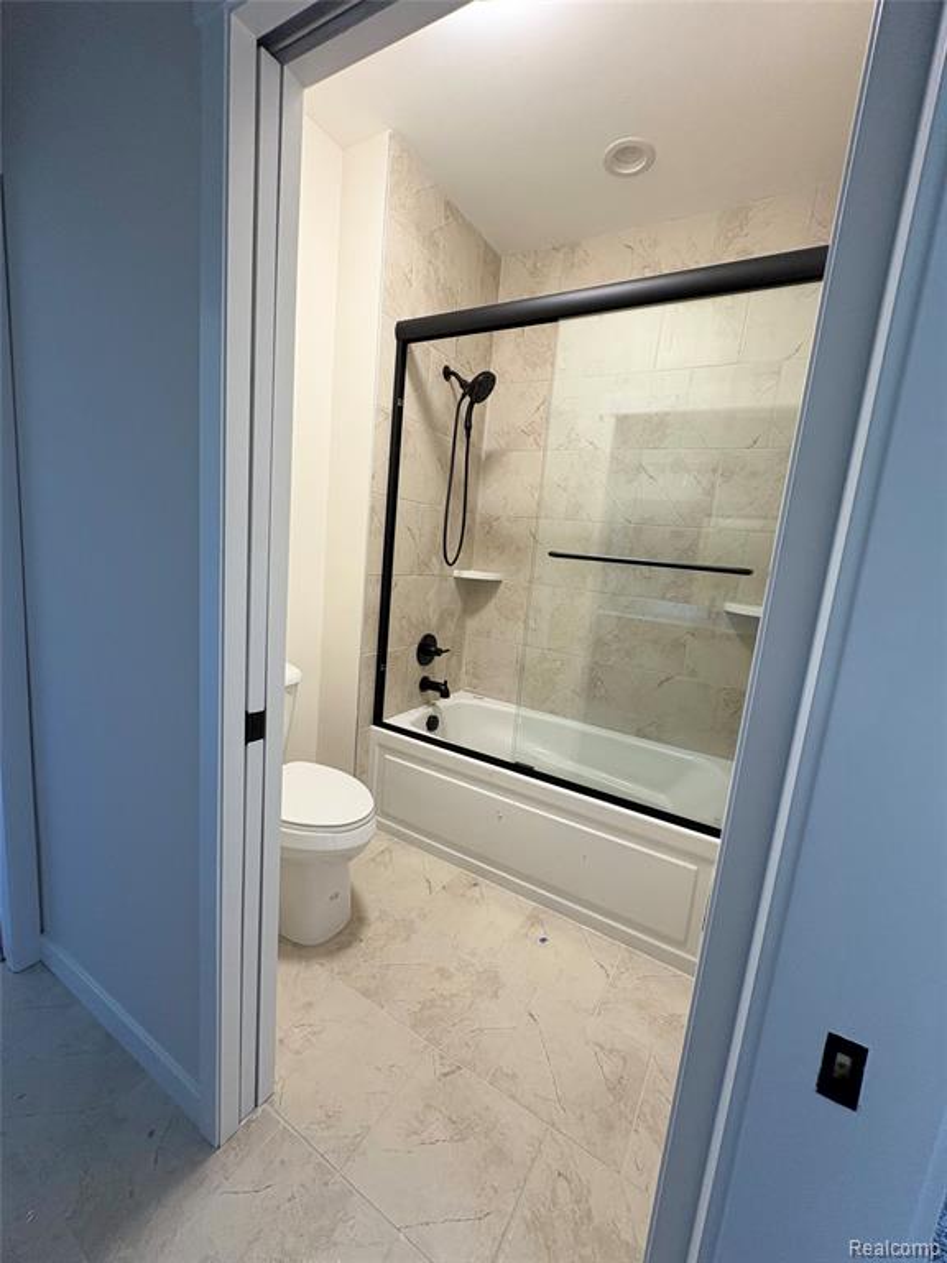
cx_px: 474
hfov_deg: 85.7
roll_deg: -5.7
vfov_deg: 102.1
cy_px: 632
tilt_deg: -8.2
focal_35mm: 14
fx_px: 511
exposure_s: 1/60
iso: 160
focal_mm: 2.22
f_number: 2.2
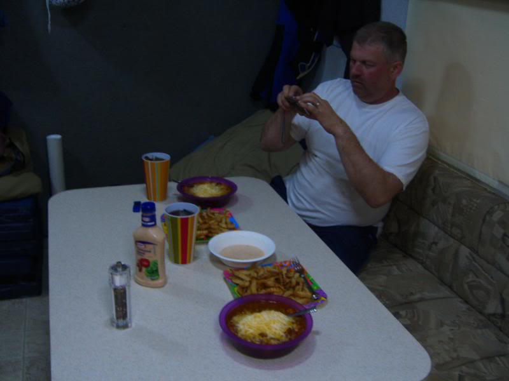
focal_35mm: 38
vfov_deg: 37.7
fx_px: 559
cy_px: 190
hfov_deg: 49.0
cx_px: 254
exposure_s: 1/8
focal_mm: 7.9
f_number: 2.8
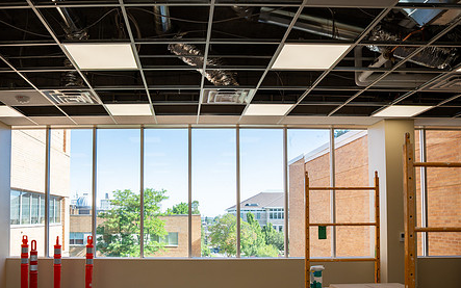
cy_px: 199
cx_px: 183
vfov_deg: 38.8
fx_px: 402
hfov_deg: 59.1
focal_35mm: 32
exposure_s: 1/500
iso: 125
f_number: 4
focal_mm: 24
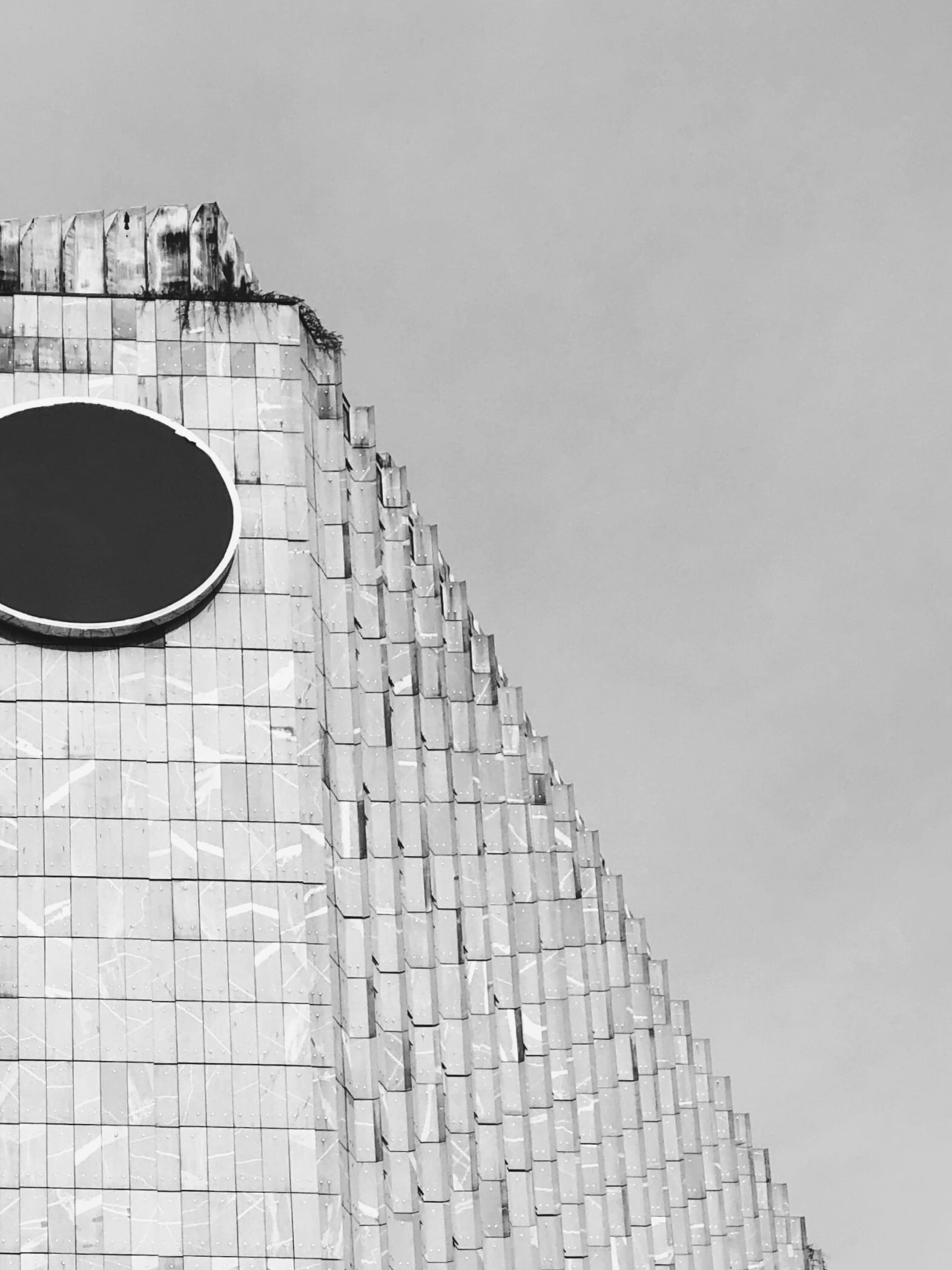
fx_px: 3667
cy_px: 1117
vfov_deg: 19.3
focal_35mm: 100
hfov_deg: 14.6
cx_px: 97
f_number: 2.4
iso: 16
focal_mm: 6
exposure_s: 1/1453
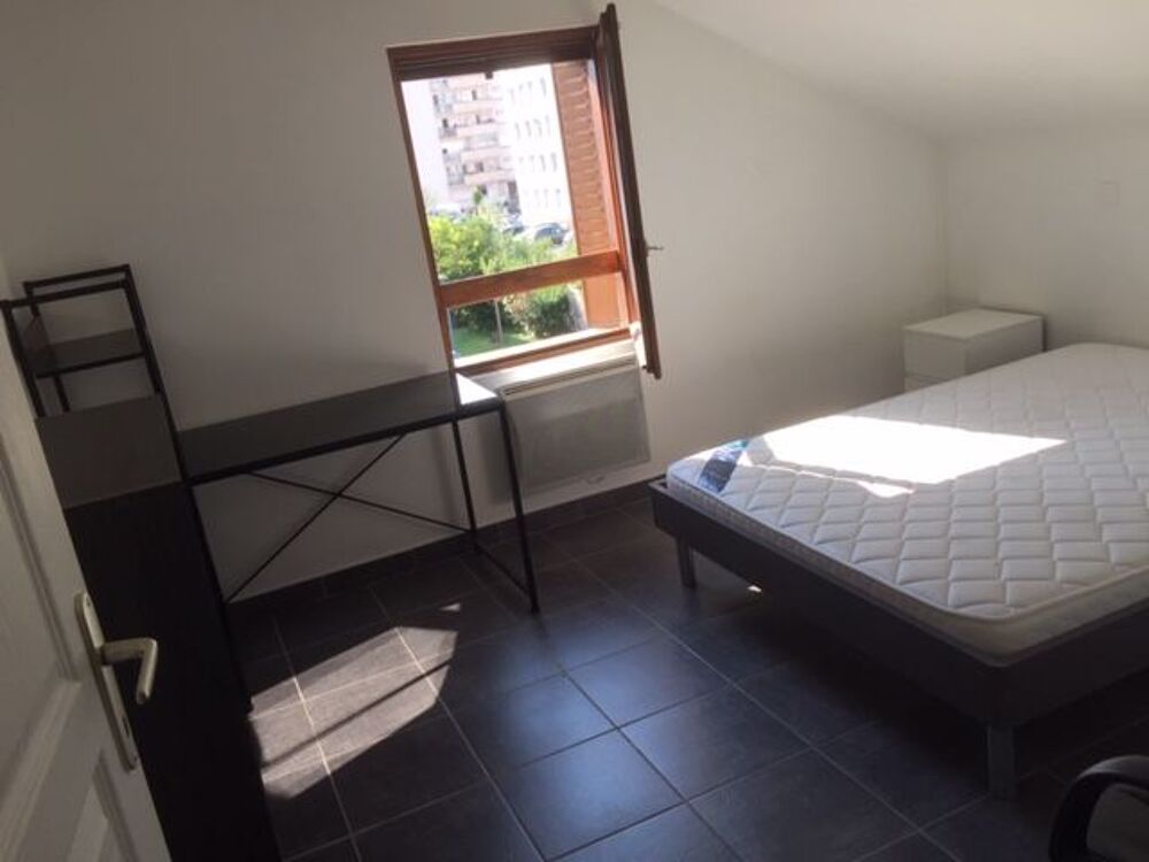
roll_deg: +7.5
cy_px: 431
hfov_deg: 61.7
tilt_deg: -17.0
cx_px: 574
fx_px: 963
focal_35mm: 29
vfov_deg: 48.2
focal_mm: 4.15
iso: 32
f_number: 2.2
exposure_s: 1/260
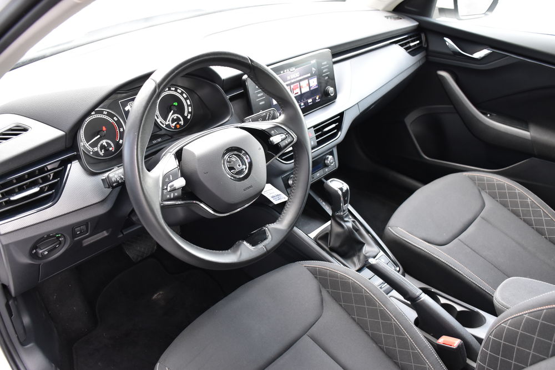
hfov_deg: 61.9
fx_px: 463
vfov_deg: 43.6
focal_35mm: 30
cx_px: 278
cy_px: 185
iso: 900
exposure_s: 1/60
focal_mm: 20
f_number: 3.5
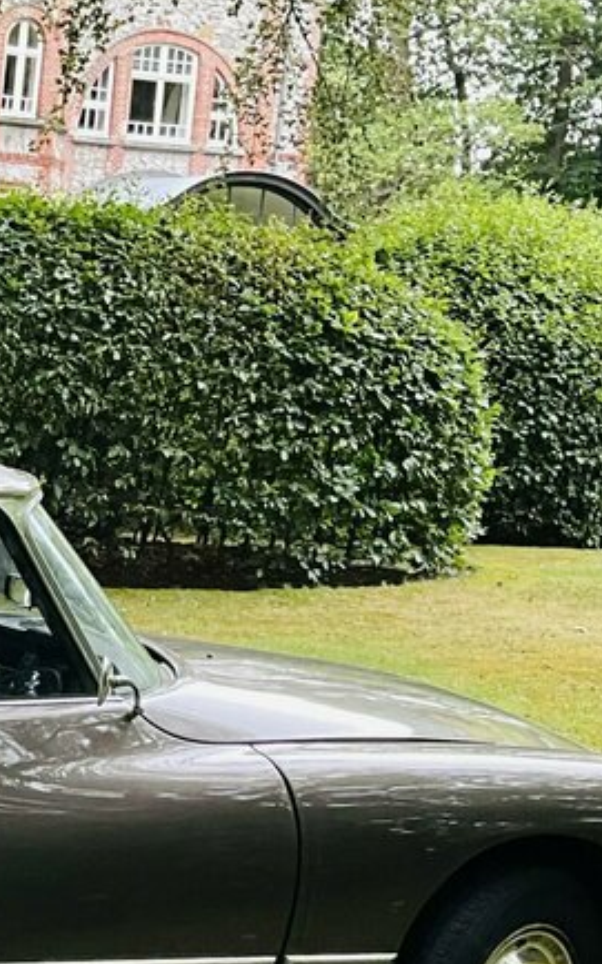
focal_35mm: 85
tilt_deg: -13.0
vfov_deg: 23.8
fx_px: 2233
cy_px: 833
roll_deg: -4.6
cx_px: -331
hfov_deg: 14.2
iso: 64
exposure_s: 1/122
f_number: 1.8
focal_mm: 3
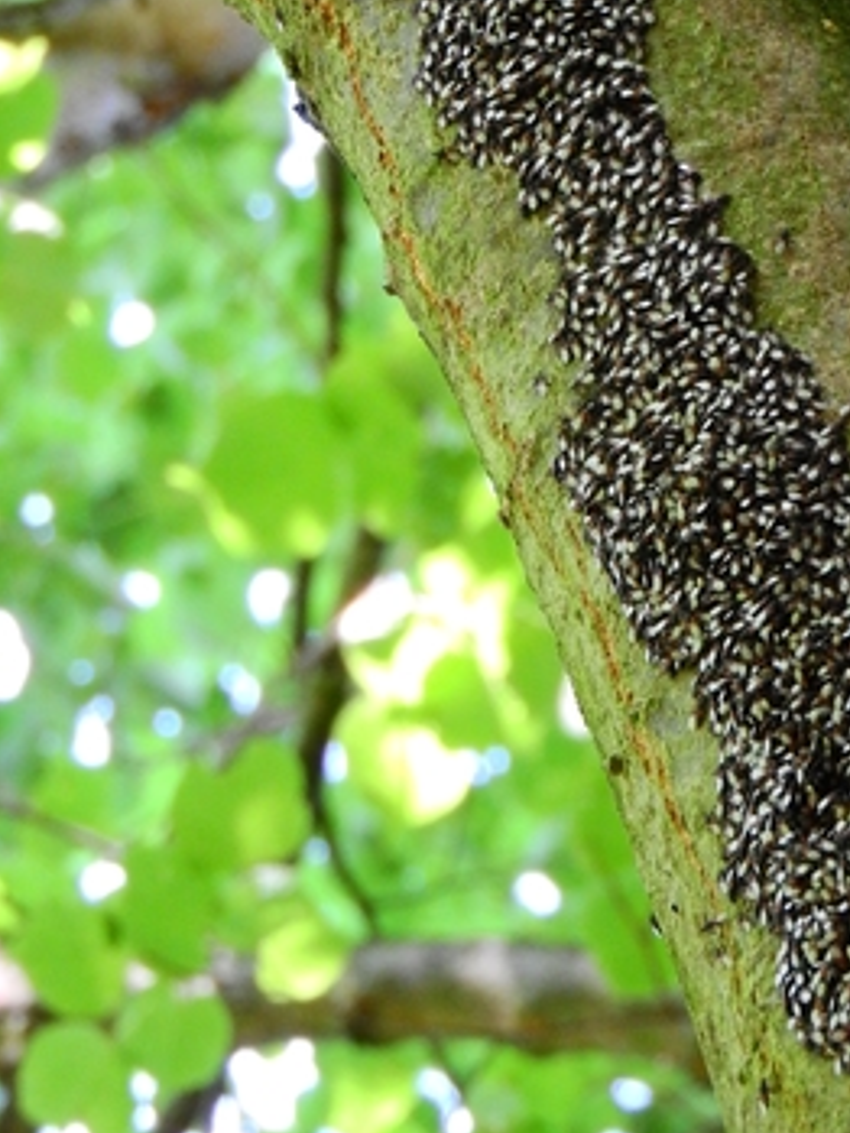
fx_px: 13186
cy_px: 516
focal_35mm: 403
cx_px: 743
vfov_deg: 4.9
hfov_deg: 3.7
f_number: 6
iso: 400
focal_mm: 39.4
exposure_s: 1/40
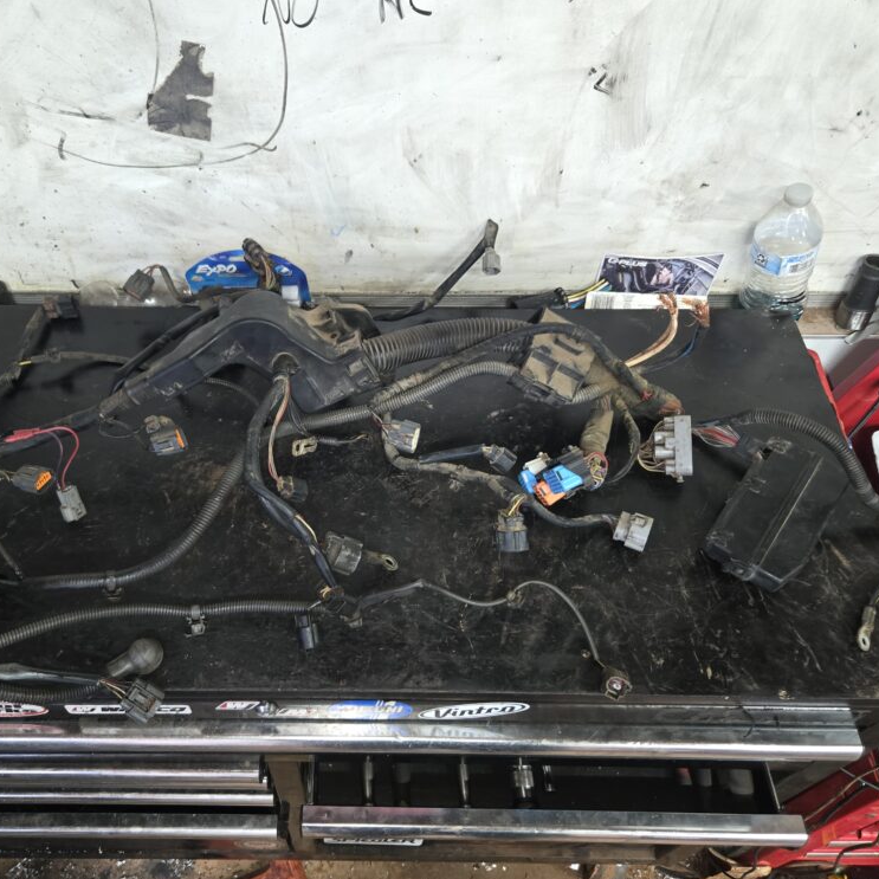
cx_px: 363
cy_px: 452
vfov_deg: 57.3
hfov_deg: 57.0
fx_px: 804
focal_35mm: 28
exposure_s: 1/15
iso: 125
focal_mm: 5.4
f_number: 1.8
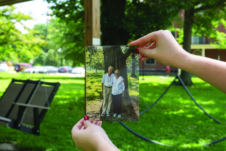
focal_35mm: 50
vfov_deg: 27.0
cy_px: 77
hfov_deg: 39.6
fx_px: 314
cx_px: 113
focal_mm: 46
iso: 400
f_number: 9
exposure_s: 1/125
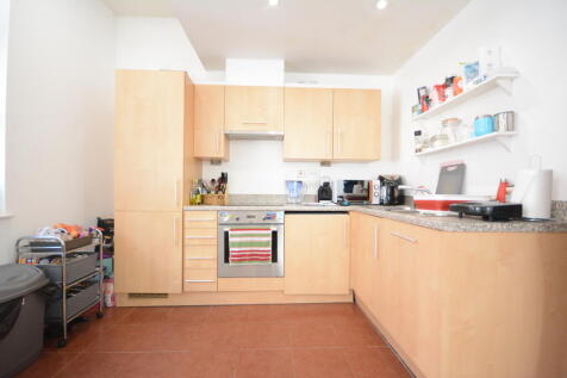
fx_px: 236
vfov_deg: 77.3
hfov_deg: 100.4
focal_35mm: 15
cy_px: 189
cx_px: 284
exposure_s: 1/80
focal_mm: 10
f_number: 4.5
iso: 1600
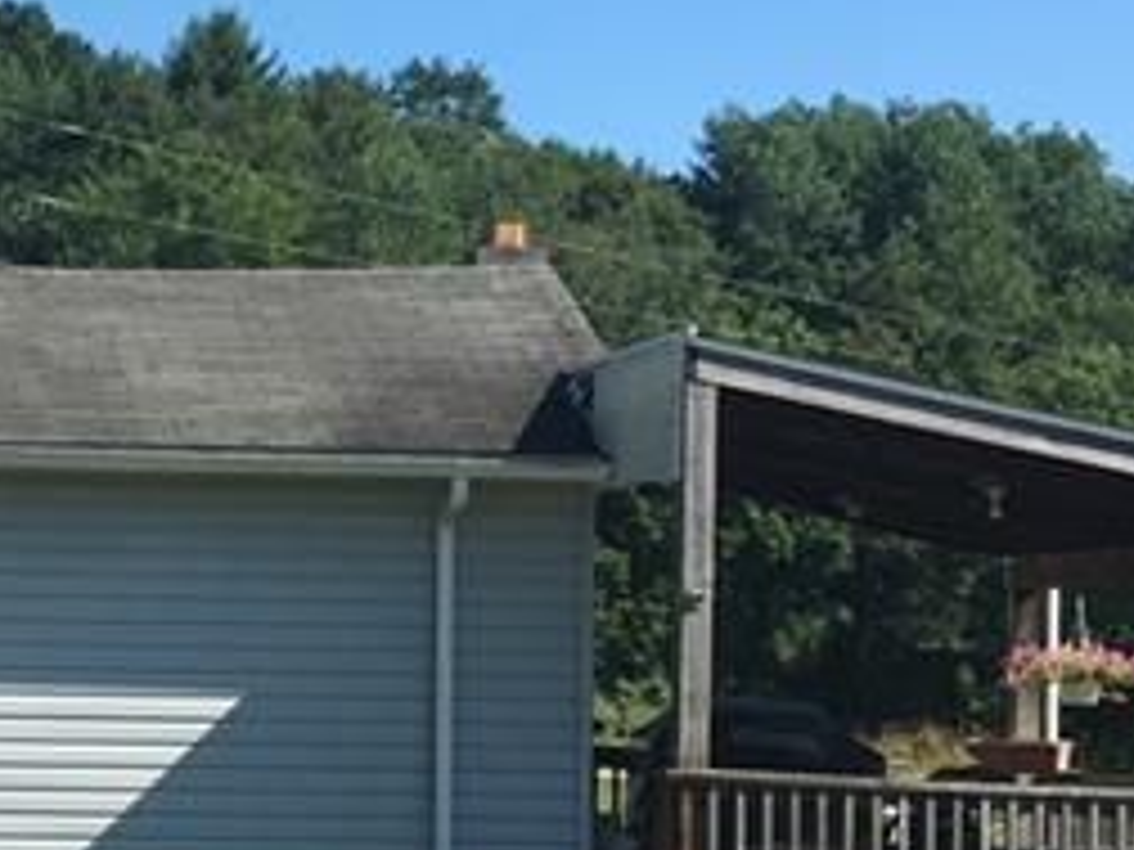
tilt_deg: -0.6
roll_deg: -0.6
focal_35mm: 92
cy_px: 607
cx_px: -162
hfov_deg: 20.2
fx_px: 3014
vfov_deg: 16.0
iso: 25
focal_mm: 4.15
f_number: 2.2
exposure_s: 1/1166
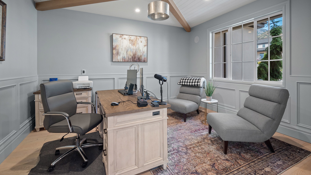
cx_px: 157
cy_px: 70
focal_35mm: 17
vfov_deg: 64.8
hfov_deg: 97.5
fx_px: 136
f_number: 8
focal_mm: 15.5
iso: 500
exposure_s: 1
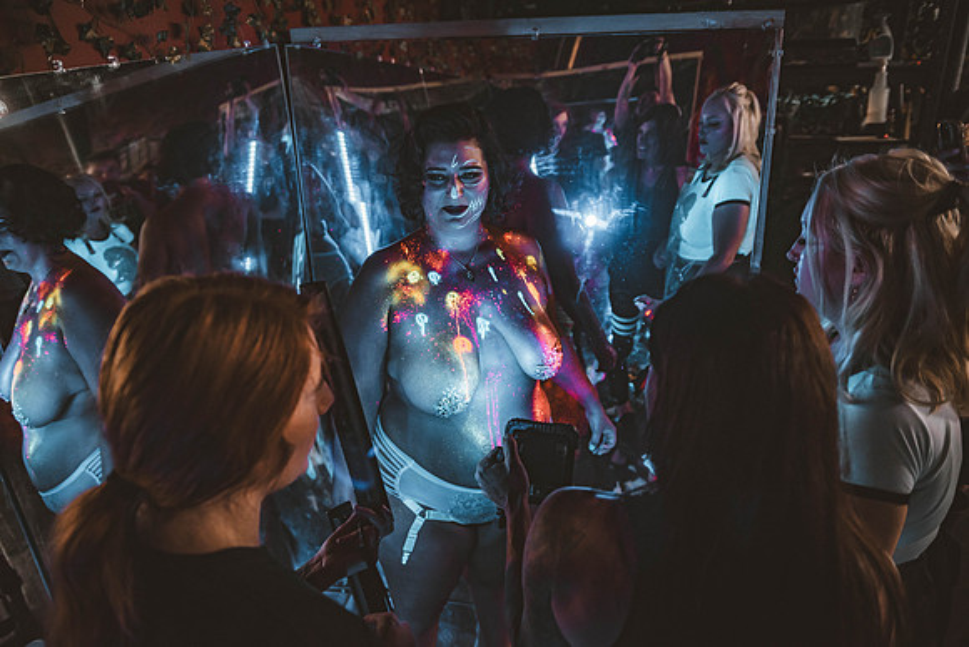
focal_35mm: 28
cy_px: 324
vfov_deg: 46.4
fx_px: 754
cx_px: 484
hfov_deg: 65.5
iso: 800
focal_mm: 28
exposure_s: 1/125
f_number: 2.8
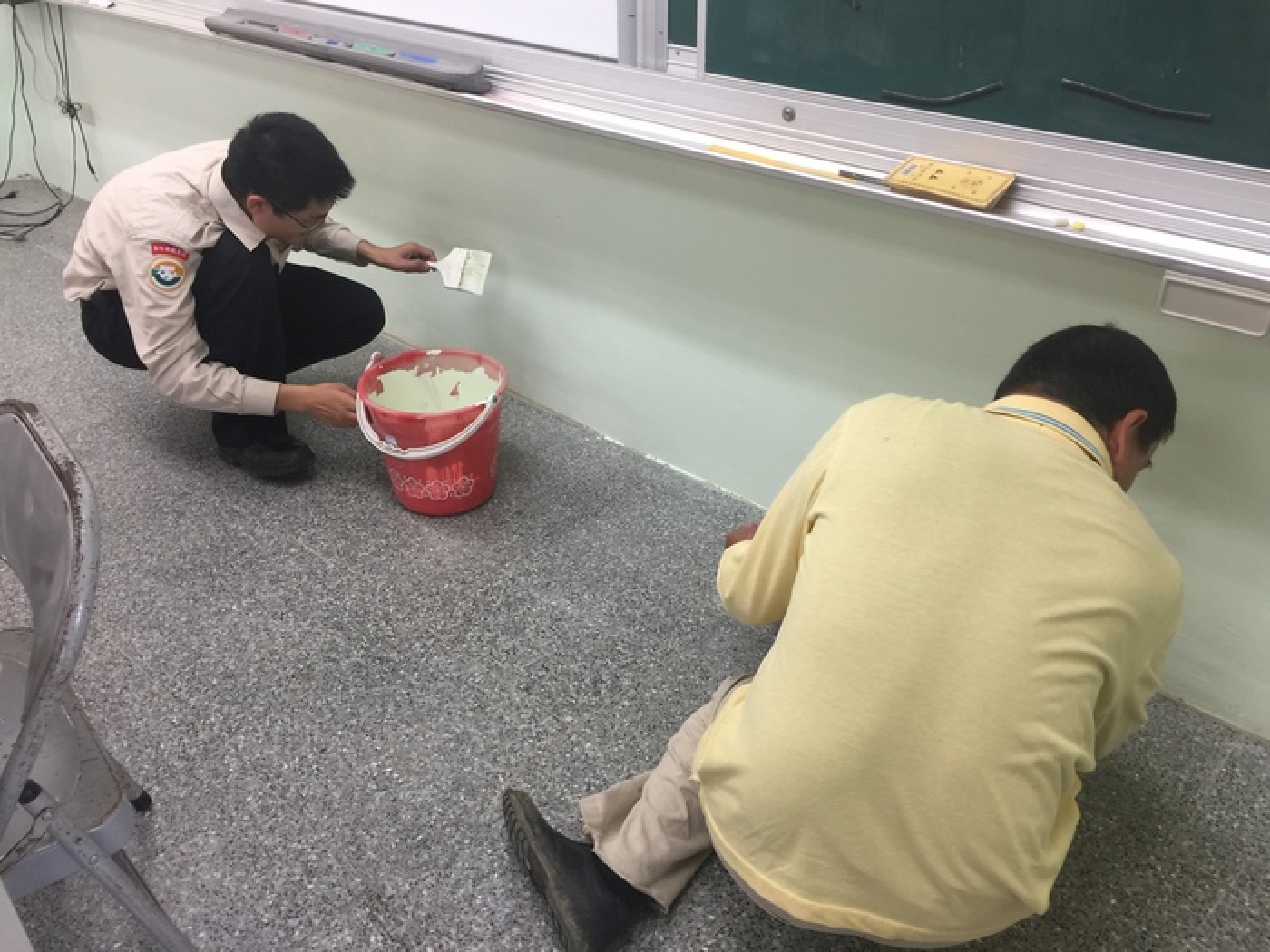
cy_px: 476
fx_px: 1064
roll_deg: +1.0
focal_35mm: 29
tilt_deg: -31.2
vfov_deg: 48.2
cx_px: 635
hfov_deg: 61.7
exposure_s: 1/60
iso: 40
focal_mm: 4.15
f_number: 2.2
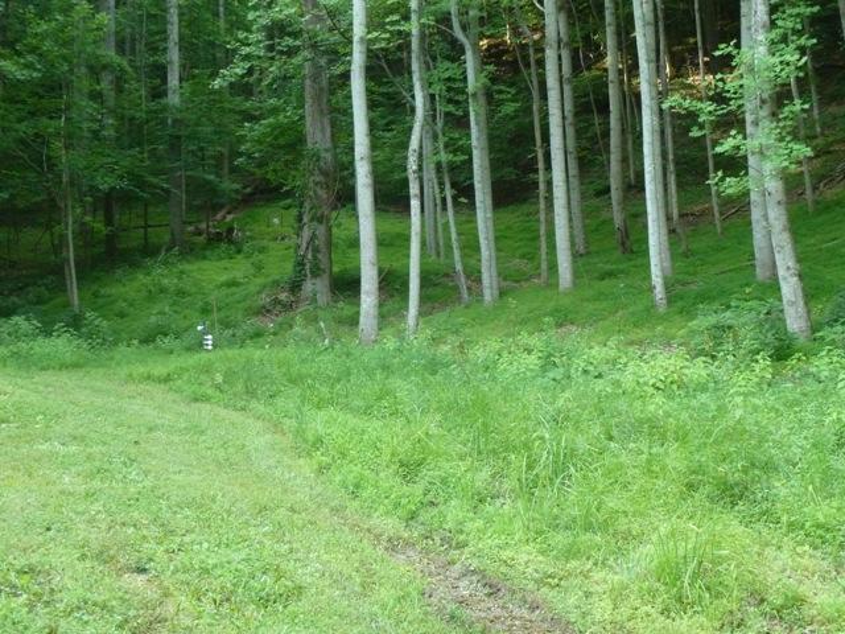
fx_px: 1343
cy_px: 317
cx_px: 422
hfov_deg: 34.9
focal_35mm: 55
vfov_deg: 26.6
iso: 320
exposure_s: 1/60
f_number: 3.9
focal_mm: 9.1
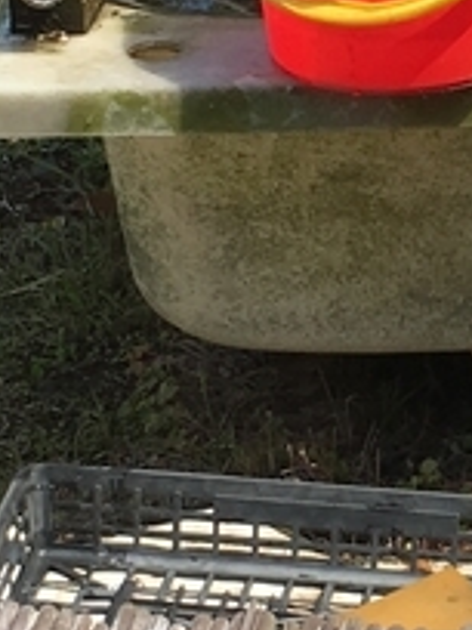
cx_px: 521
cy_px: 312
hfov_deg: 8.6
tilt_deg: -25.4
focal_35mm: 171
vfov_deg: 11.6
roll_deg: -3.7
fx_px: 3109
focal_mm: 4.15
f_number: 2.2
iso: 25
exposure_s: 1/1131
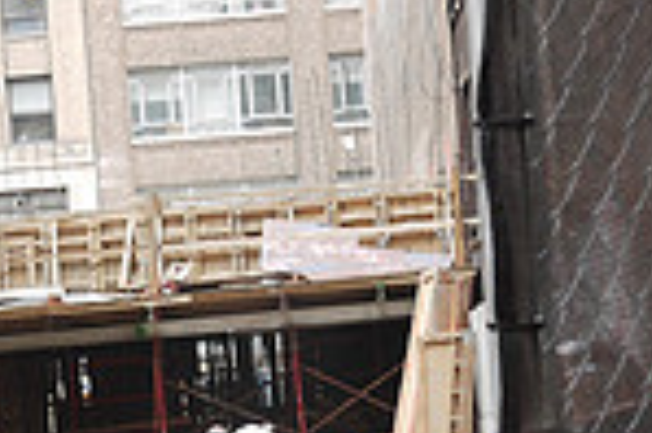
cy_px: 545
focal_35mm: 162
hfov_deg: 12.7
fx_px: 2931
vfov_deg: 8.4
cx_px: 267
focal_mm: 20
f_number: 3.2
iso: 100
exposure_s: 1/200
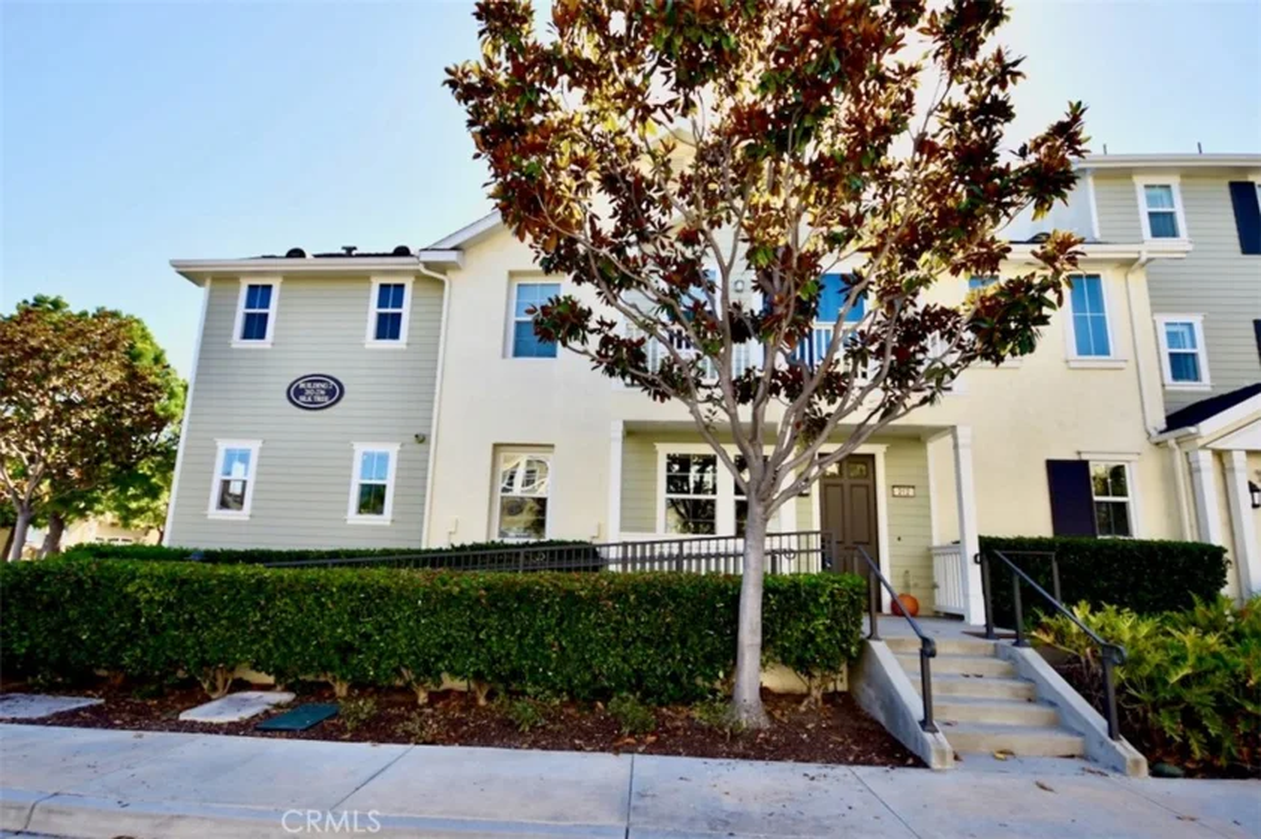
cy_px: 420
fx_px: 525
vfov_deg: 77.2
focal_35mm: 15
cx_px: 630
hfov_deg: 100.4
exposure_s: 1/200
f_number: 5
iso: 100
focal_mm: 10
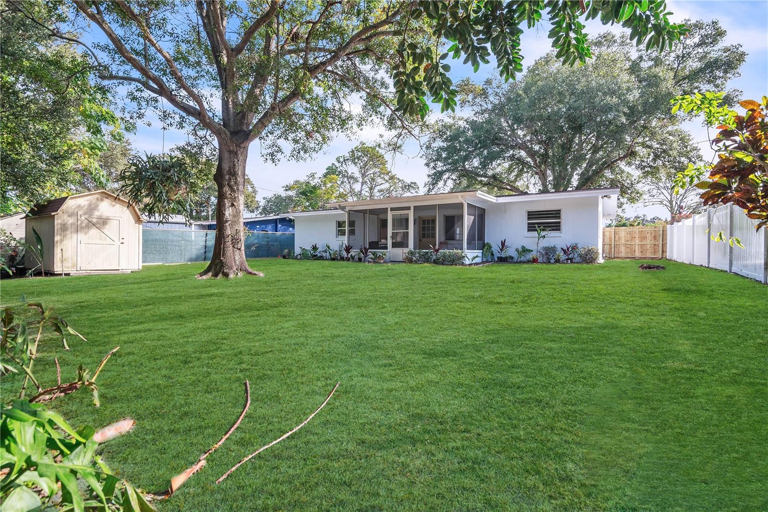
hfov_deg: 96.7
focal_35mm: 16
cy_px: 256
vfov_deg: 73.8
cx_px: 384
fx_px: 341
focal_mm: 16
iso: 320
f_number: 8
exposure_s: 1/400
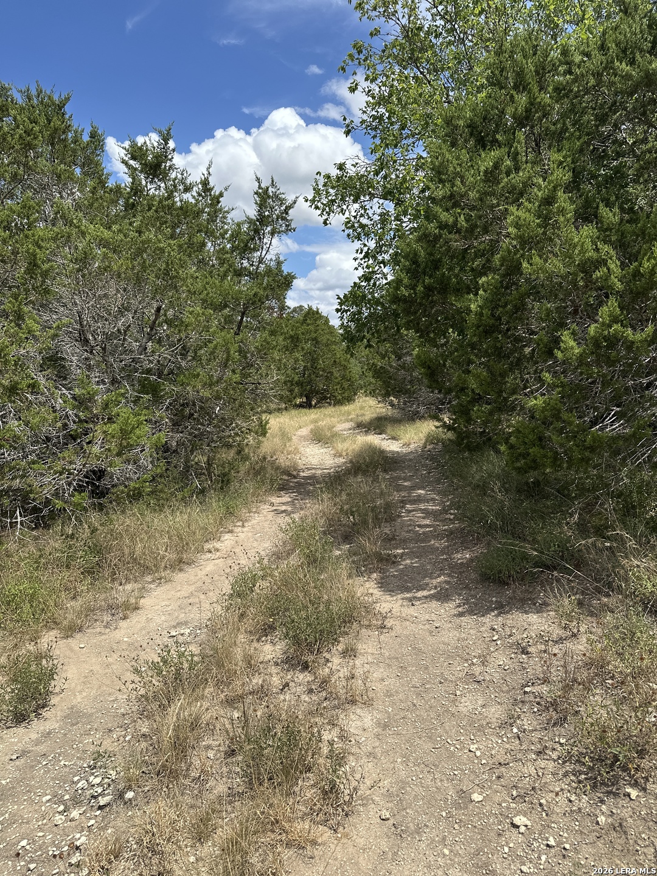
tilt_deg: -5.7
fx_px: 607
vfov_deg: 71.6
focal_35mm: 24
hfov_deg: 56.8
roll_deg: +1.3
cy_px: 438
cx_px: 328
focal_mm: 6.86
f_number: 1.78
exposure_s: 1/4762
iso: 80
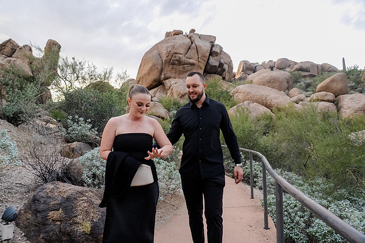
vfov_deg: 53.2
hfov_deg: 73.7
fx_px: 243
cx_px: 182
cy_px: 122
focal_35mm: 24
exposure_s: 1/250
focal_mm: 24
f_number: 5.6
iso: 2000
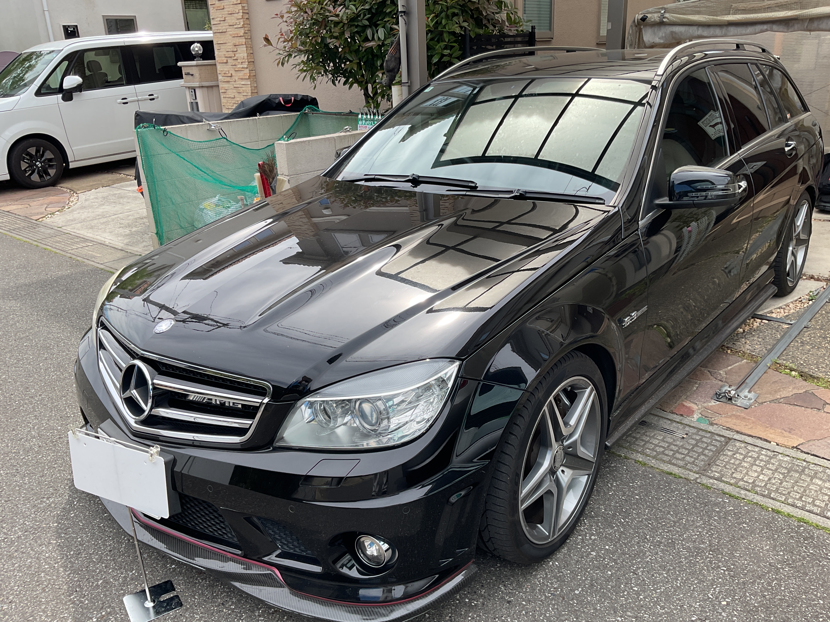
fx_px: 695
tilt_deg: -22.1
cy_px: 311
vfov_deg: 48.2
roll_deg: +1.5
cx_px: 415
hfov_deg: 61.7
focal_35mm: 29
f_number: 1.8
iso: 16
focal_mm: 3
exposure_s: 1/635
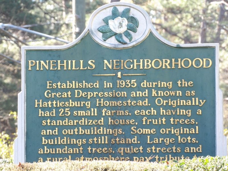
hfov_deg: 5.5
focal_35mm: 363
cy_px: 86
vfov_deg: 4.1
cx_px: 114
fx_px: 2391
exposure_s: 1/67
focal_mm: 65.2
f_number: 4.2
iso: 200
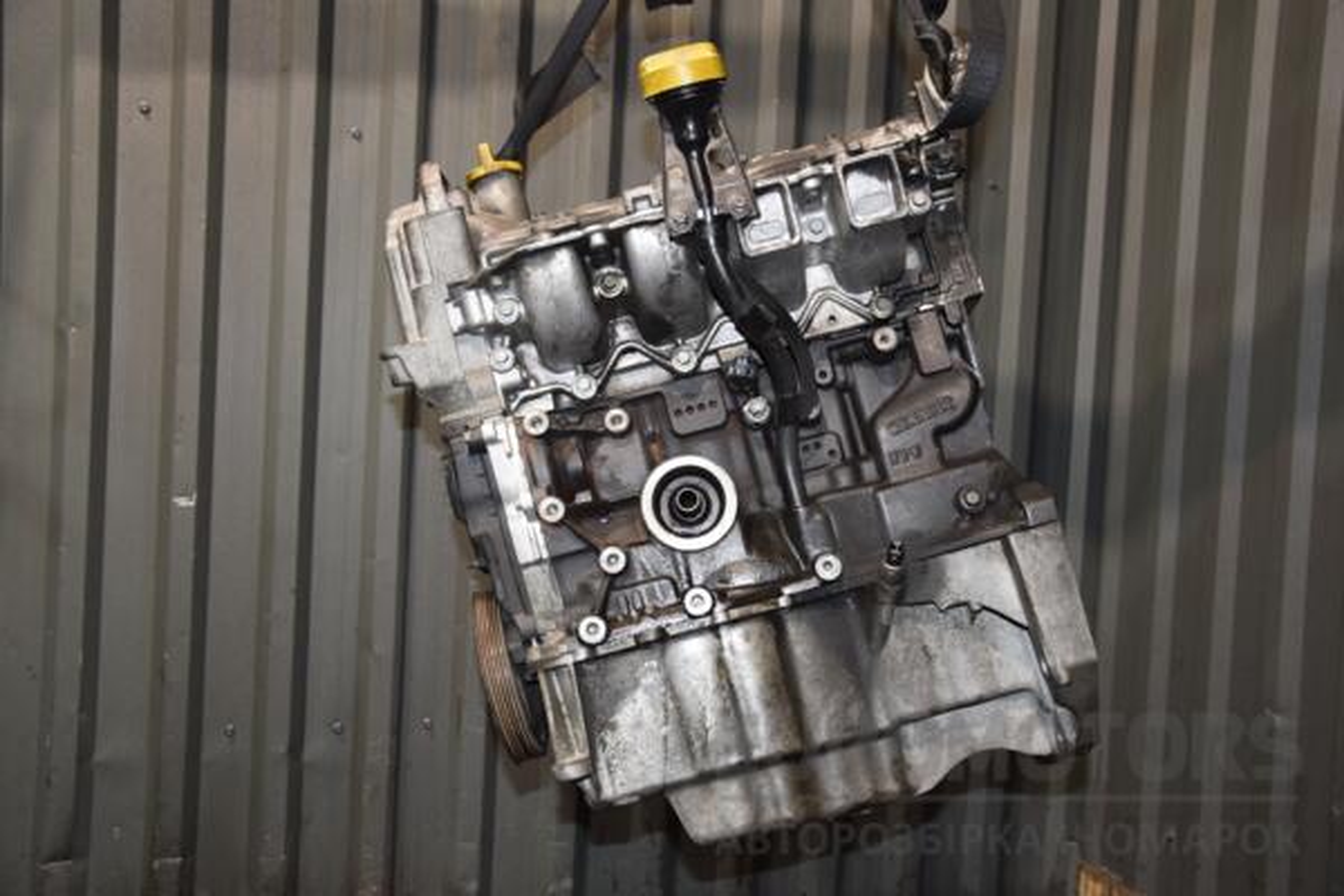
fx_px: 1400
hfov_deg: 51.3
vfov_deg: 35.5
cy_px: 448
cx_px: 672
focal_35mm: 38
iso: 800
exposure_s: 1/60
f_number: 5
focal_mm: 25
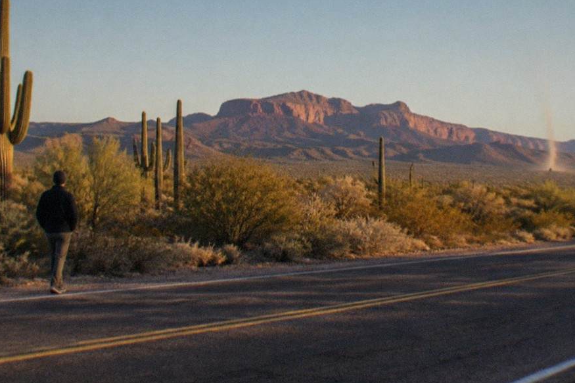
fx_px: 511
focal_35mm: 32
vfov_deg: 41.1
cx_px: 295
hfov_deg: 58.7
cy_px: 195
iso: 500
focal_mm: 28
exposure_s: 1/800
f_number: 6.3
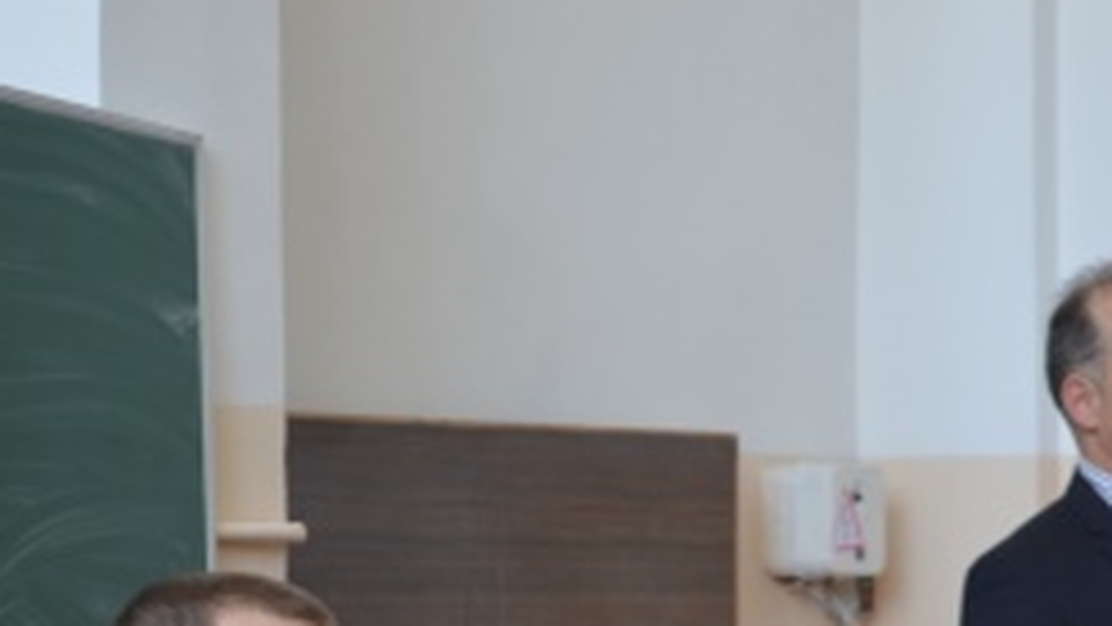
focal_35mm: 128
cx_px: 621
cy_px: 662
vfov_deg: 9.4
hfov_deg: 16.8
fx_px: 3773
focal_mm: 45
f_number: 5.3
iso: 400
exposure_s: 1/30
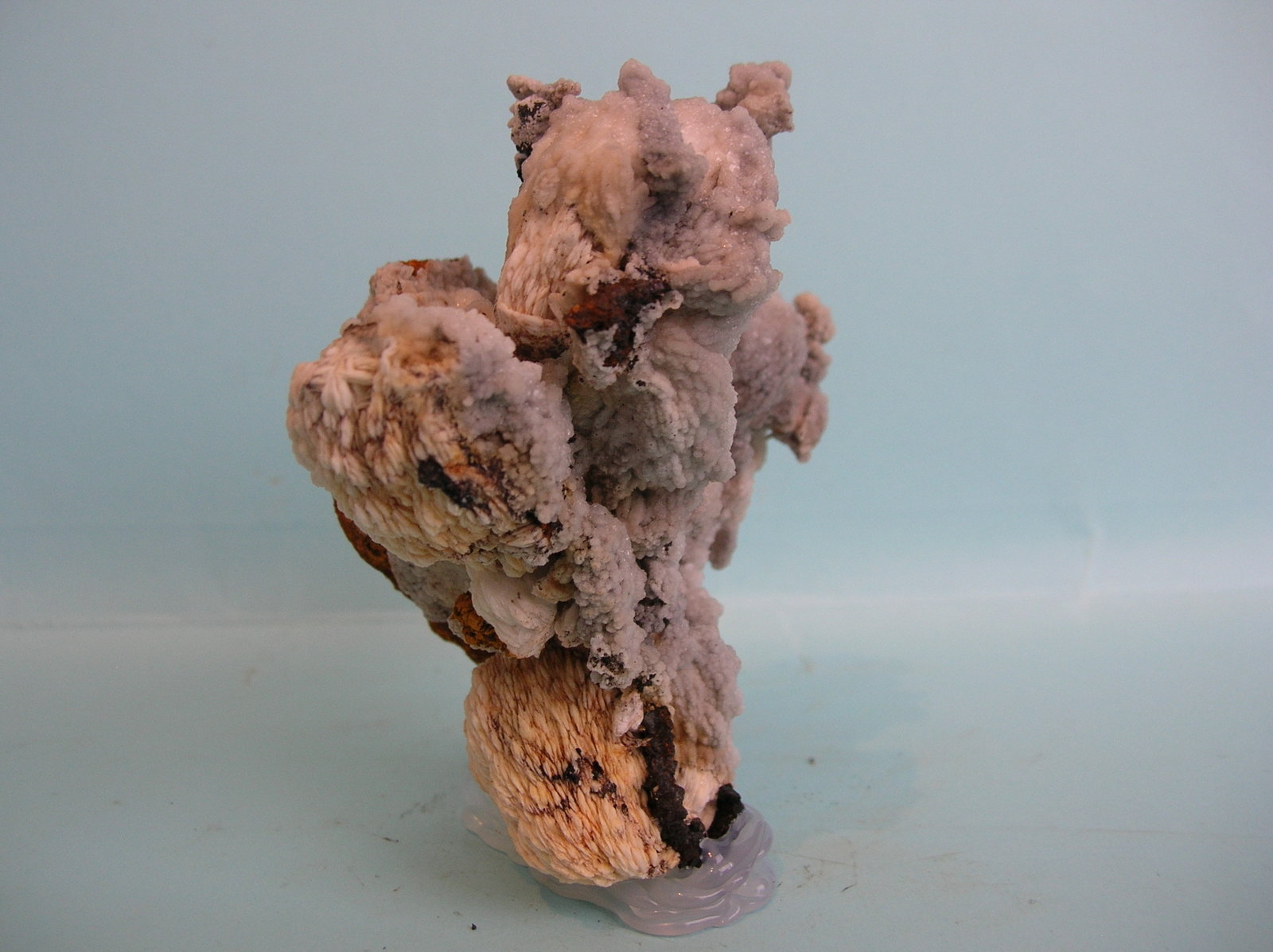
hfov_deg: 50.2
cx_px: 636
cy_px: 476
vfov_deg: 38.6
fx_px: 1359
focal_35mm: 37
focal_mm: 6.2
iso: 50
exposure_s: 1/15.6
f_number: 2.7
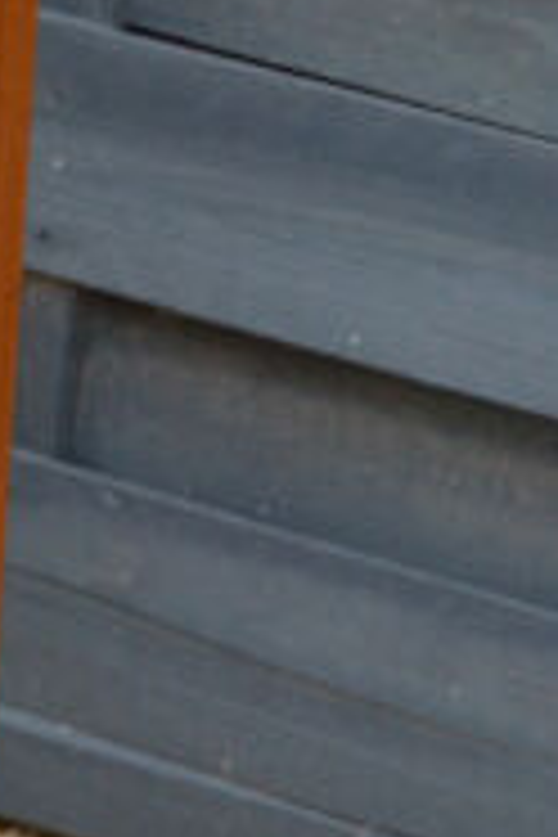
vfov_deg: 5.8
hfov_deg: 3.8
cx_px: -1012
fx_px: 8253
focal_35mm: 355
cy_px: 76
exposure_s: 1/125
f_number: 5
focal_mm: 42
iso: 280
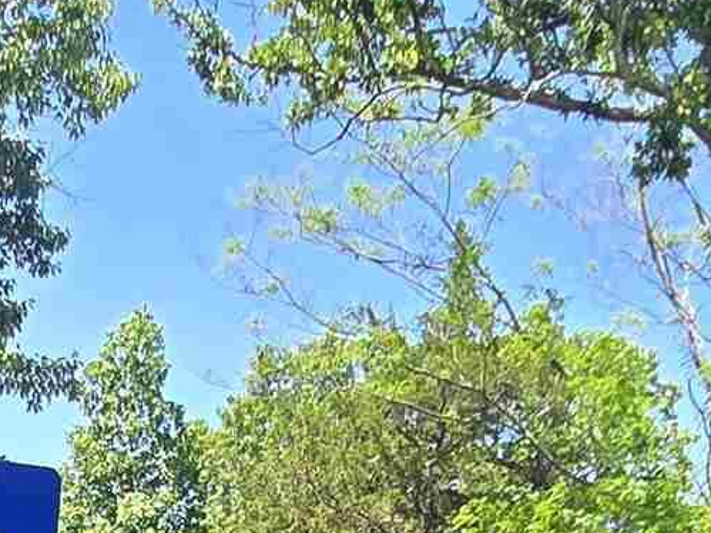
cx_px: 85
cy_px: 962
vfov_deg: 15.7
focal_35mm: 80
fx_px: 1643
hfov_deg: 23.8
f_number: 2.2
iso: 50
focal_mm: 2.2
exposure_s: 1/619
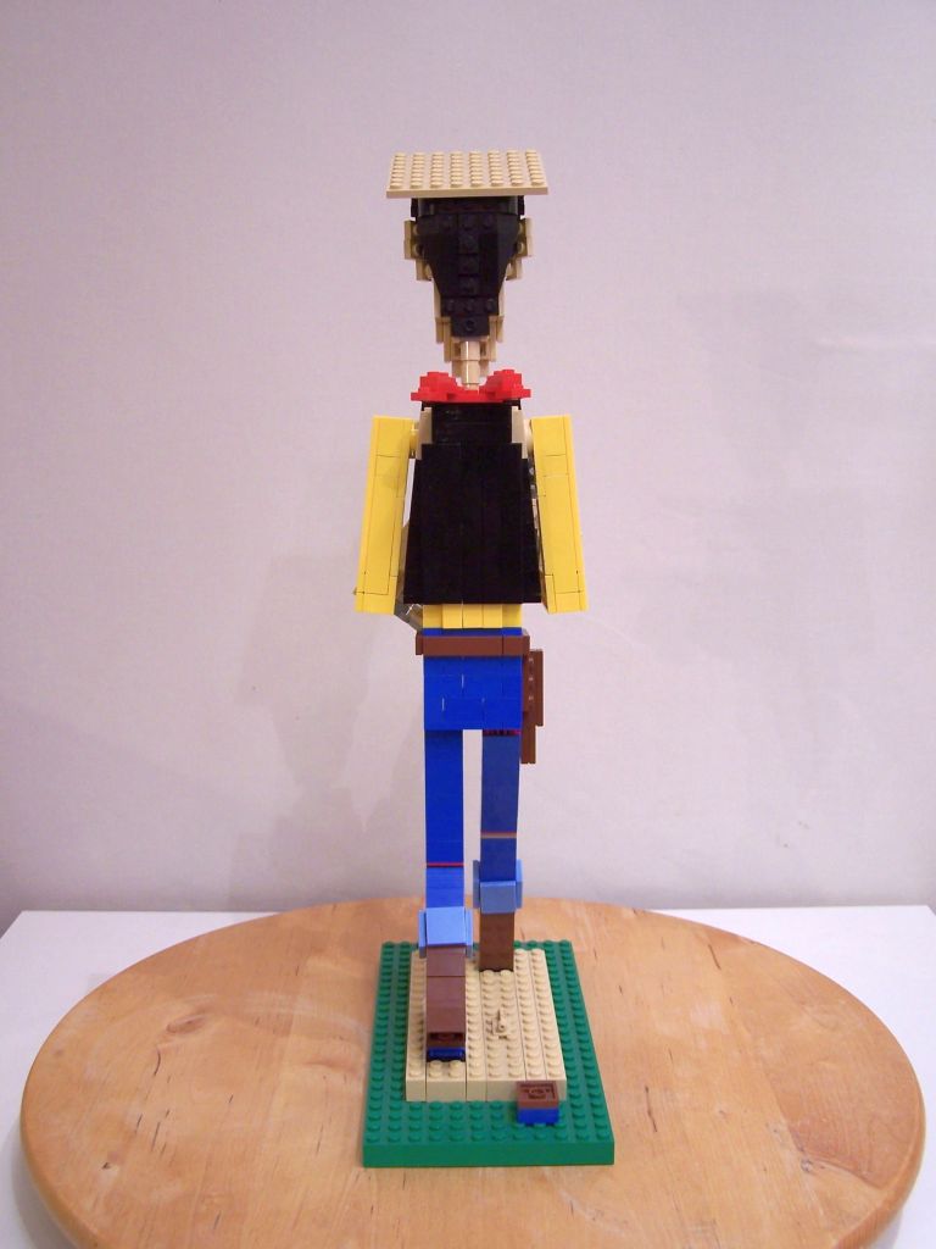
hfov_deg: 37.7
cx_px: 468
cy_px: 624
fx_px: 1370
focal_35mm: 38
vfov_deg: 49.0
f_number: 2.8
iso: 80
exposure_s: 1/3
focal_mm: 6.3
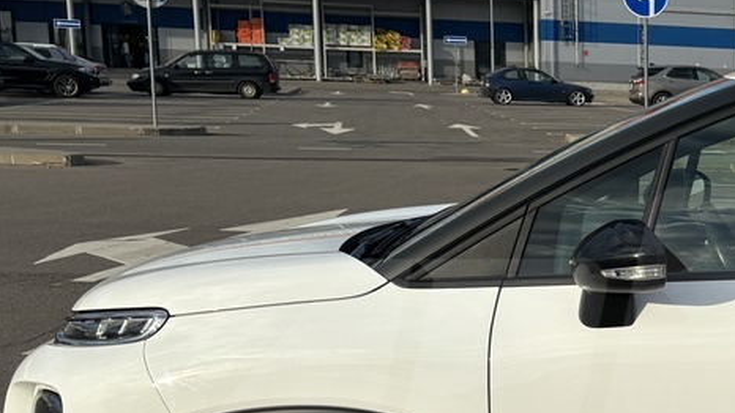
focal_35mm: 73
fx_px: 1423
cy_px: 361
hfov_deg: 26.0
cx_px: 869
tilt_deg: -10.8
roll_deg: -1.7
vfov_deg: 16.3
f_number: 1.6
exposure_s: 1/3205
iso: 50
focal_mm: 5.96
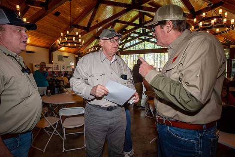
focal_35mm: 18
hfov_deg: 90.0
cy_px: 78
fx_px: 117
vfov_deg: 67.3
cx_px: 118
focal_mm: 17
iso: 640
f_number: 6.3
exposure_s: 1/125
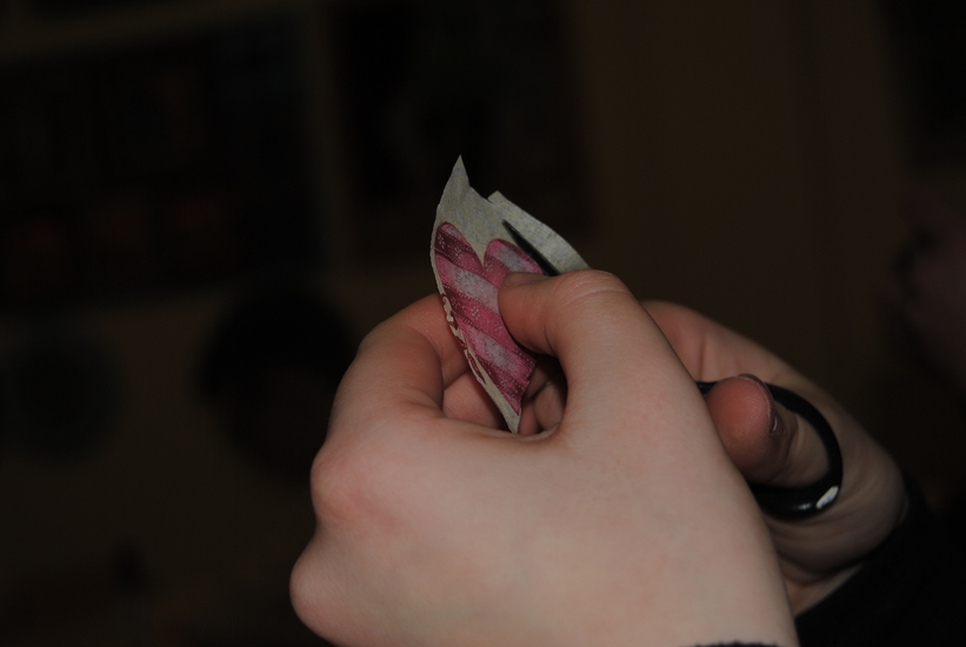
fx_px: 2217
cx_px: 483
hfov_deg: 24.6
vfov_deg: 16.6
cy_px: 324
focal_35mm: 82
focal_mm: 55
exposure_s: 1/125
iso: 100
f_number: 5.6
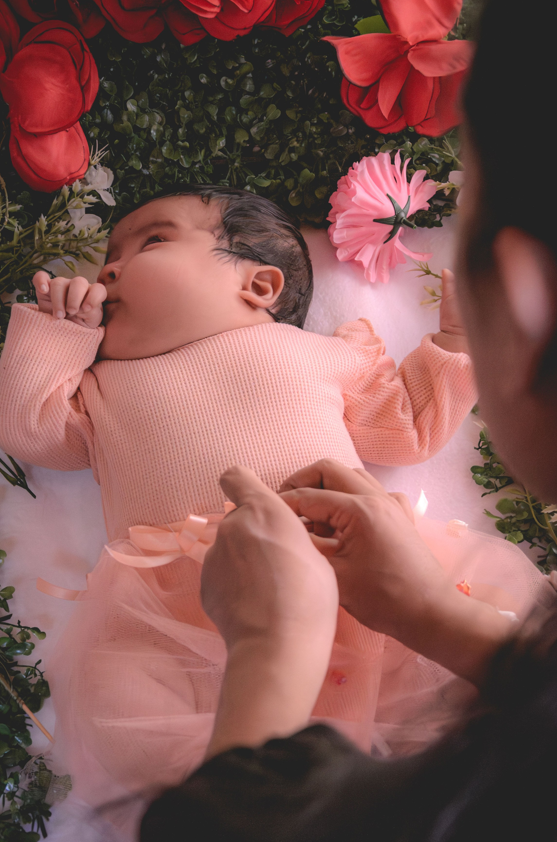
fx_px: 1865
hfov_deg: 17.0
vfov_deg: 25.4
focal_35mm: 80
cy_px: 481
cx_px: 256
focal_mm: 45
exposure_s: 1/320
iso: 1000
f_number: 4.8
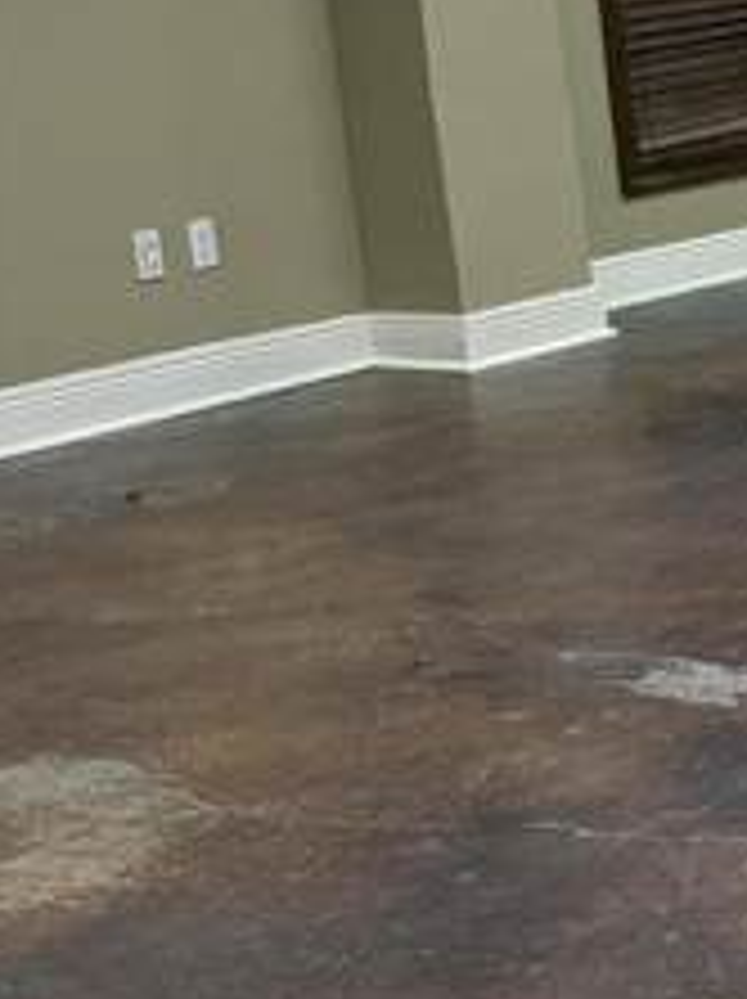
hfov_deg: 12.2
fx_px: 2998
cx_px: 1602
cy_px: 374
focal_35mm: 104
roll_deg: +3.1
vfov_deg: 18.9
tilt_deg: -7.6
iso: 250
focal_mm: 6.76
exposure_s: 1/120
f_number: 1.78
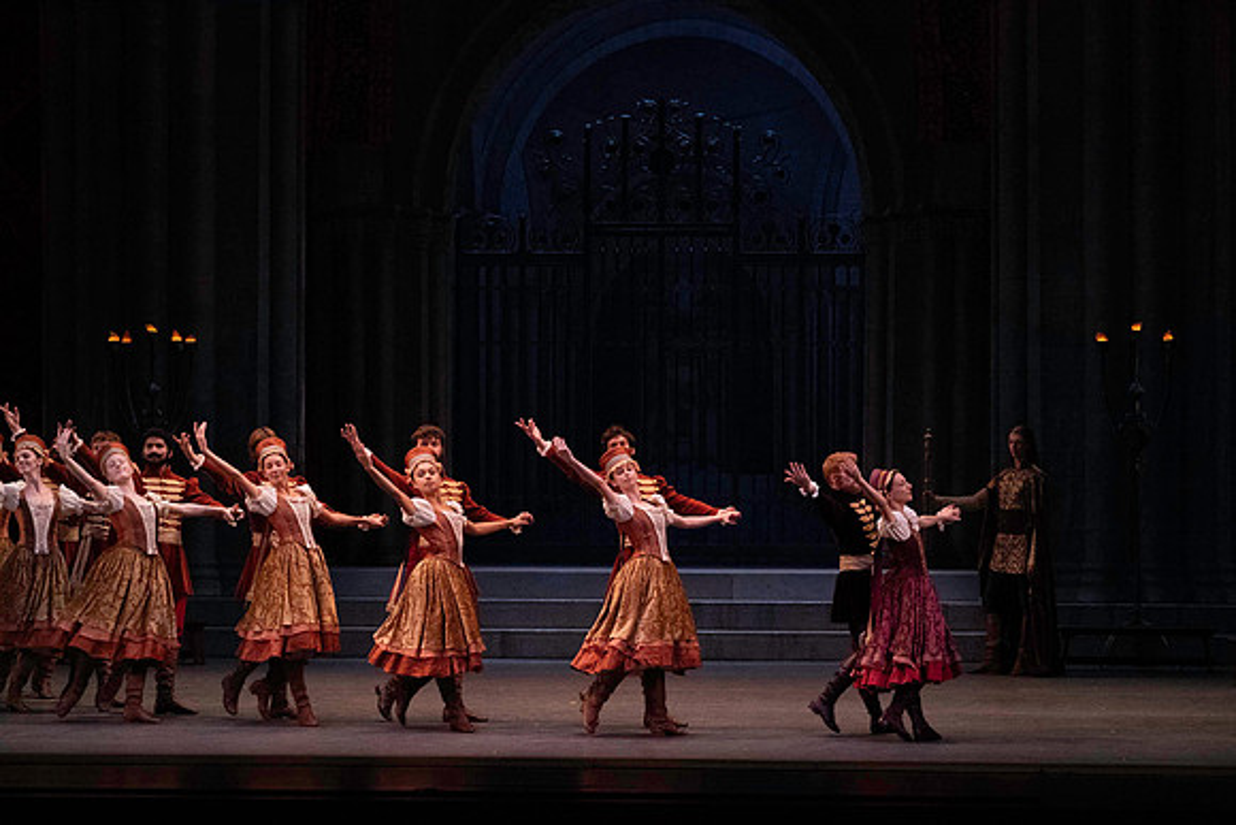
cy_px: 412
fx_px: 3983
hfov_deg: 17.6
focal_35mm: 116
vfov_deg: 11.8
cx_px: 618
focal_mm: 116
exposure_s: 1/400
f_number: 7.1
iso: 12800
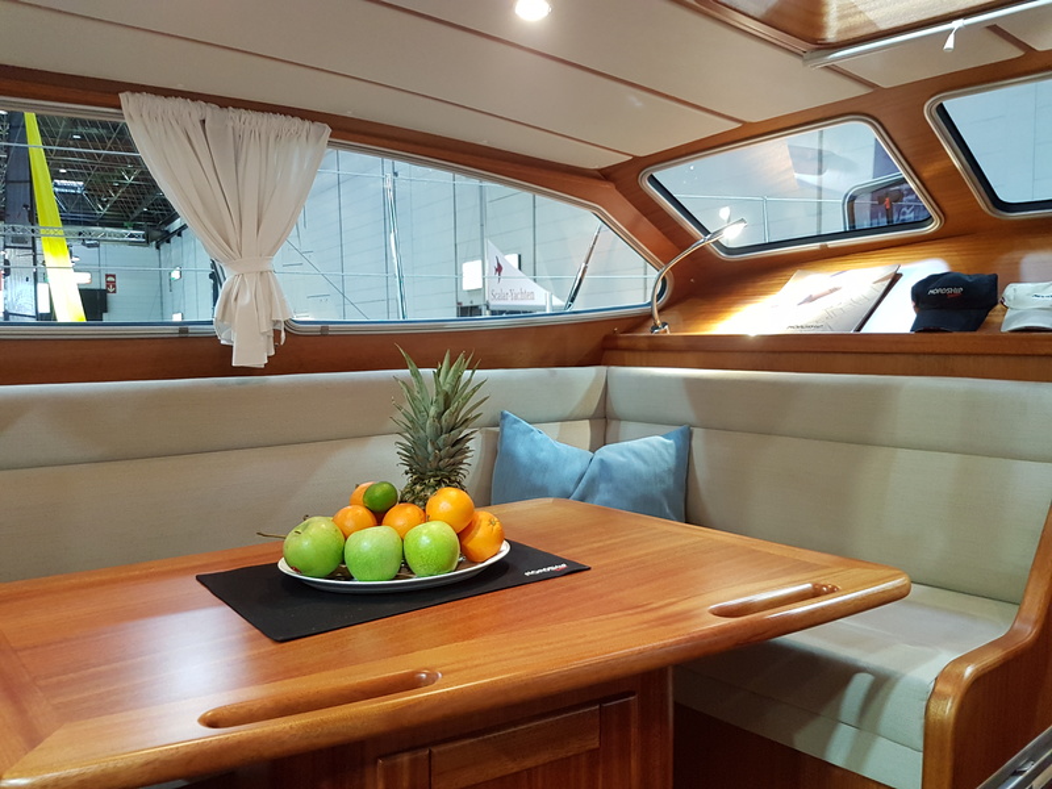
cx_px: 526
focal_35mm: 26
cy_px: 394
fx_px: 790
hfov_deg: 67.3
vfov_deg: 53.1
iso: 160
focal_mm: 4.2
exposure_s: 1/25
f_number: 1.7
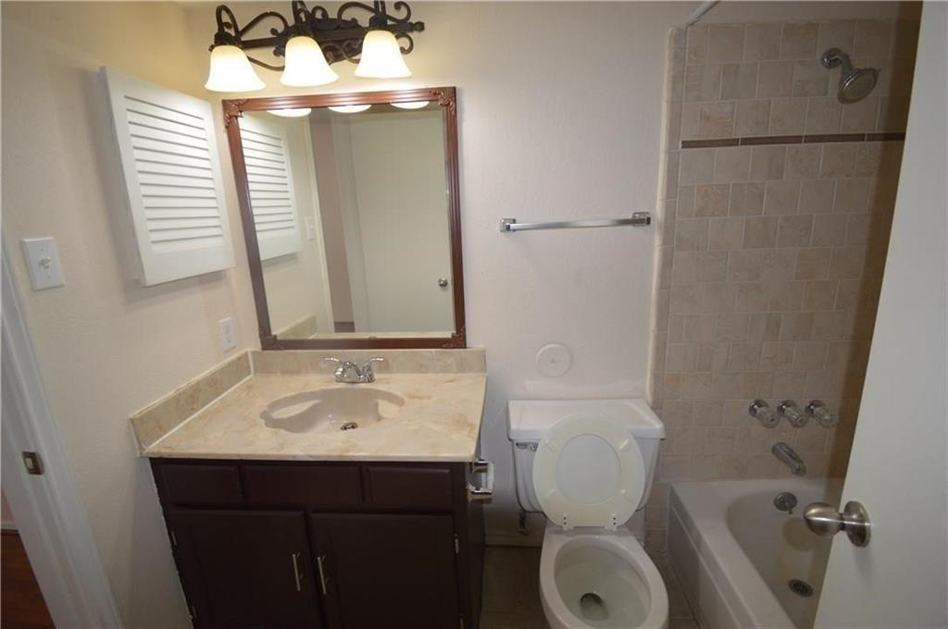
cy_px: 314
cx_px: 474
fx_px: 394
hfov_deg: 100.5
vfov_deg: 77.2
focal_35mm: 15
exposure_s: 1/30
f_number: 4.5
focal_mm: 10
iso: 160
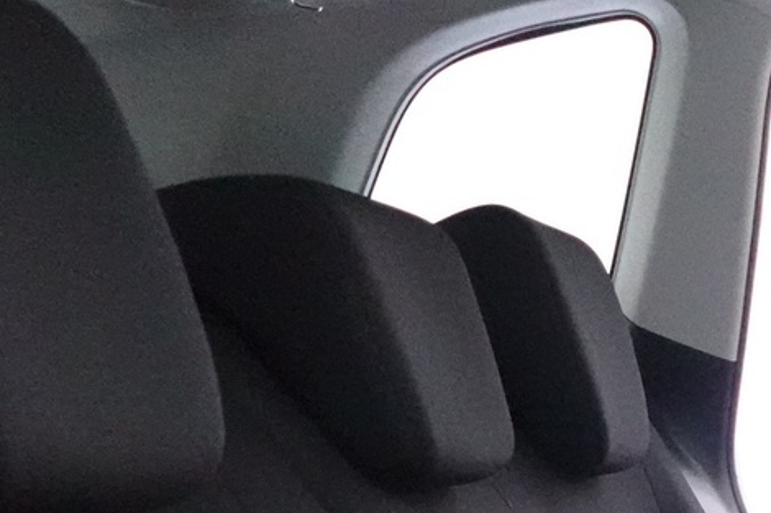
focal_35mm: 69
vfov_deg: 16.9
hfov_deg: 25.3
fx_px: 1477
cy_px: 872
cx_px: 997
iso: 6400
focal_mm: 7.6
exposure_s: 1/80
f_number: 2
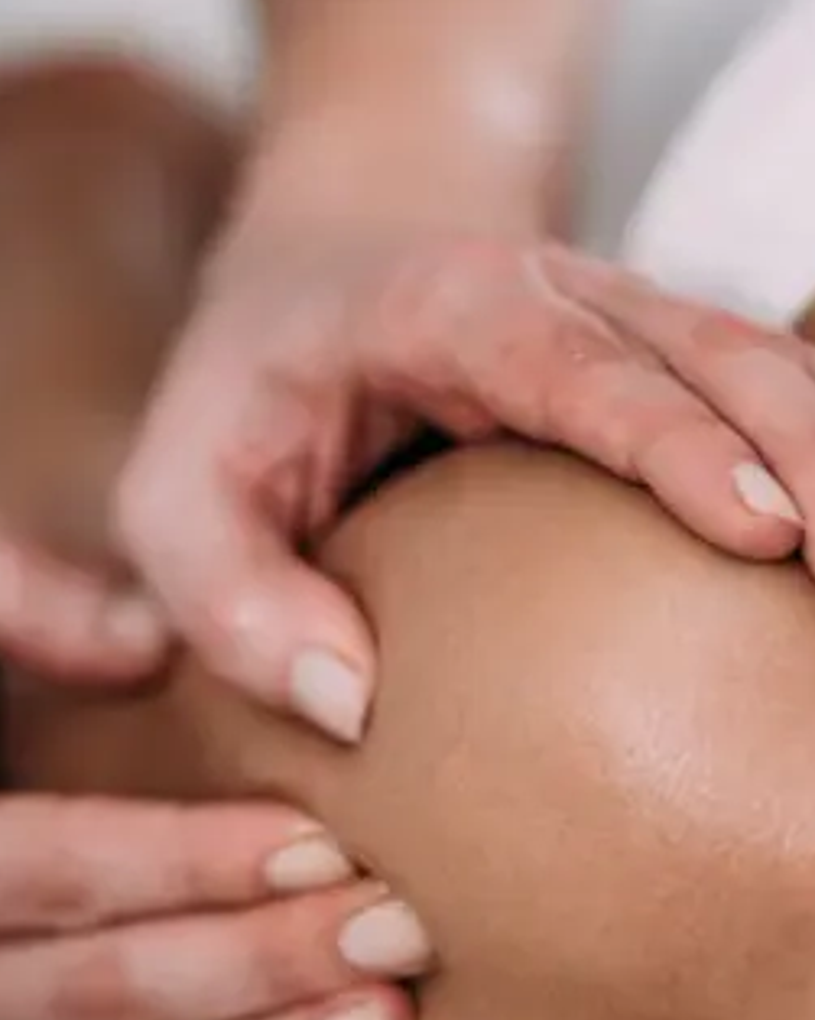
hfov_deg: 7.9
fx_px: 5882
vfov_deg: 9.9
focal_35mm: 195
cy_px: 465
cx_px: 844
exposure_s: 1/200
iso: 100
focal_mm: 85
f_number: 2
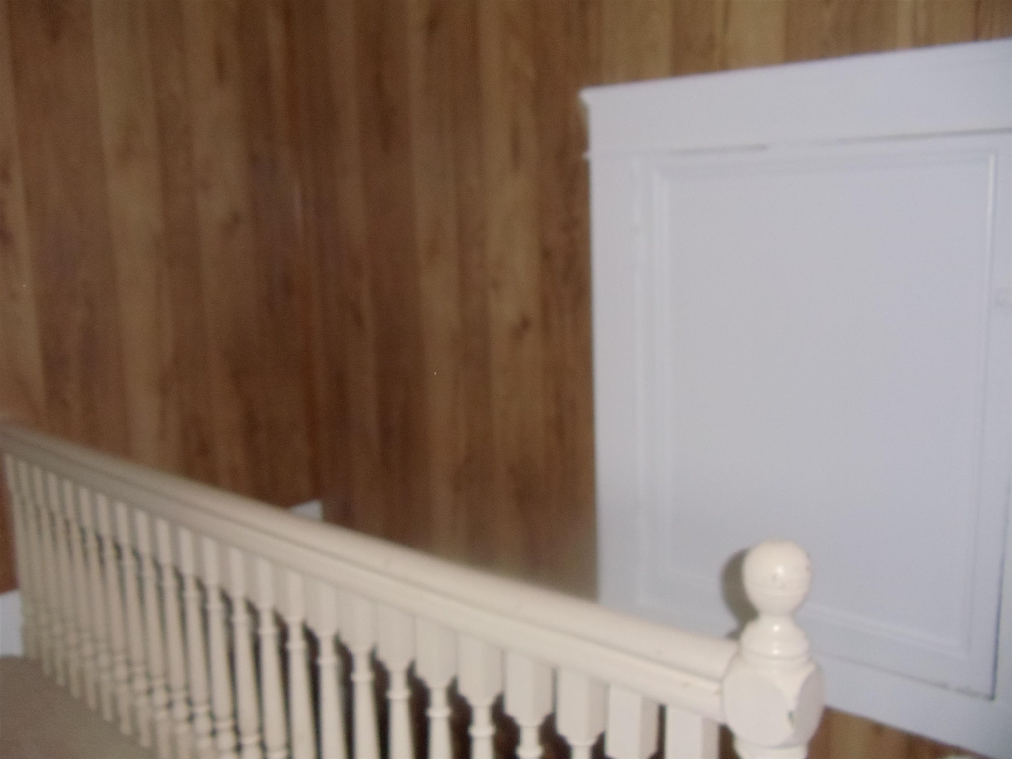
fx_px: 1286
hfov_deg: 42.9
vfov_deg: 32.9
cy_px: 380
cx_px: 506
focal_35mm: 44
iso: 400
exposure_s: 1/30
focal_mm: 6
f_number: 7.1
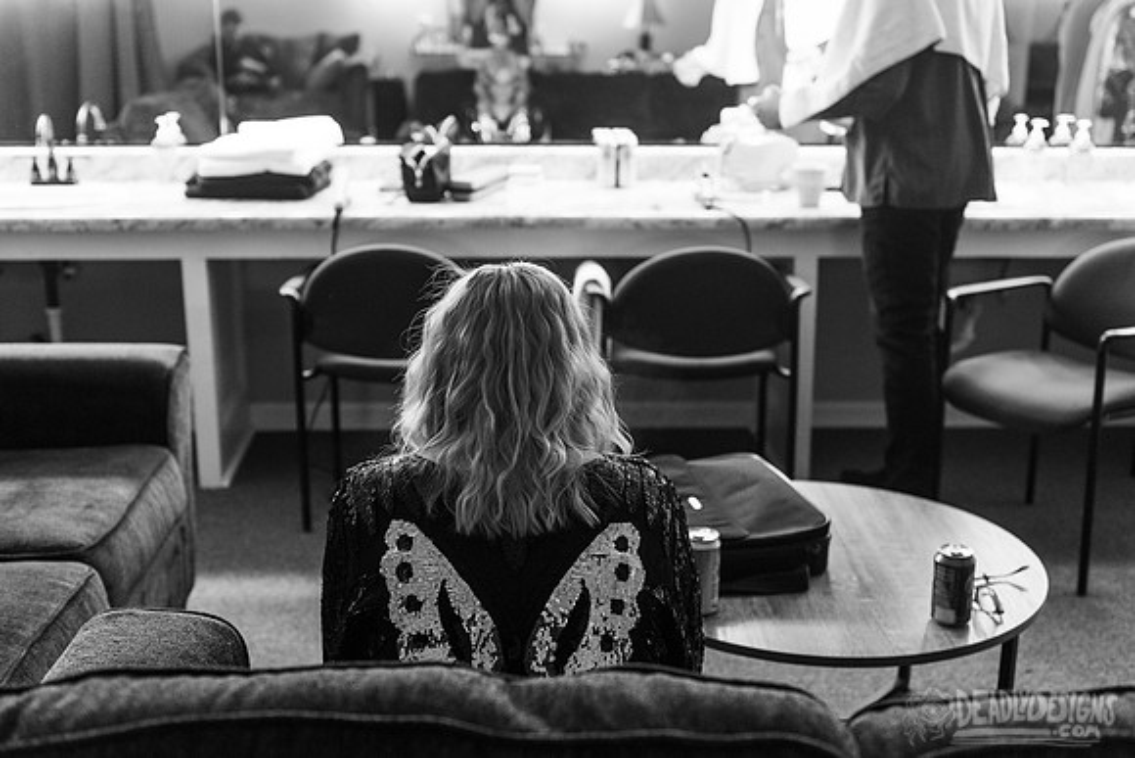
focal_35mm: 44
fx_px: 1386
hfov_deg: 44.5
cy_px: 379
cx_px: 568
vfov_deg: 30.6
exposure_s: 1/125
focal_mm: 40
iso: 1600
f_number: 3.2
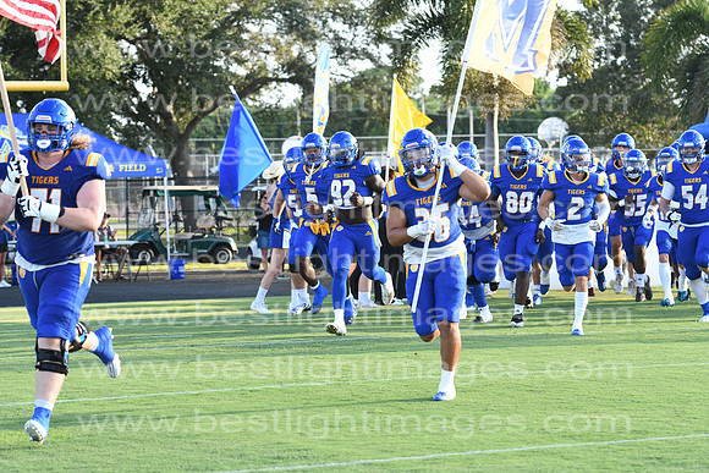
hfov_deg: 14.0
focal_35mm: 147
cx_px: 354
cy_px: 236
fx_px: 2896
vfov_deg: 9.3
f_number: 5.6
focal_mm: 98
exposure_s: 1/500
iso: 400
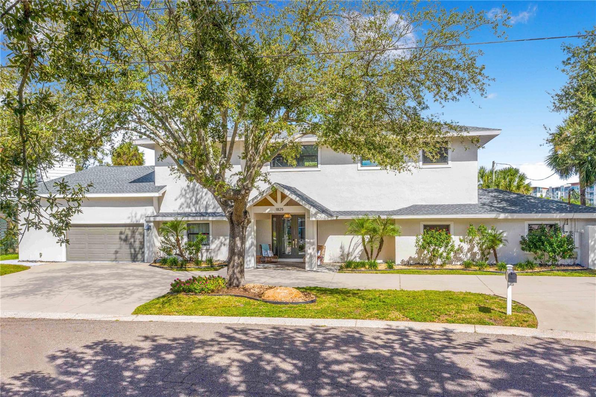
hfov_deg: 65.5
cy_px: 198
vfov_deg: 46.4
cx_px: 298
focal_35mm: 28
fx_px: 463
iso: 100
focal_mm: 10.26
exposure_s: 1/500
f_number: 5.6
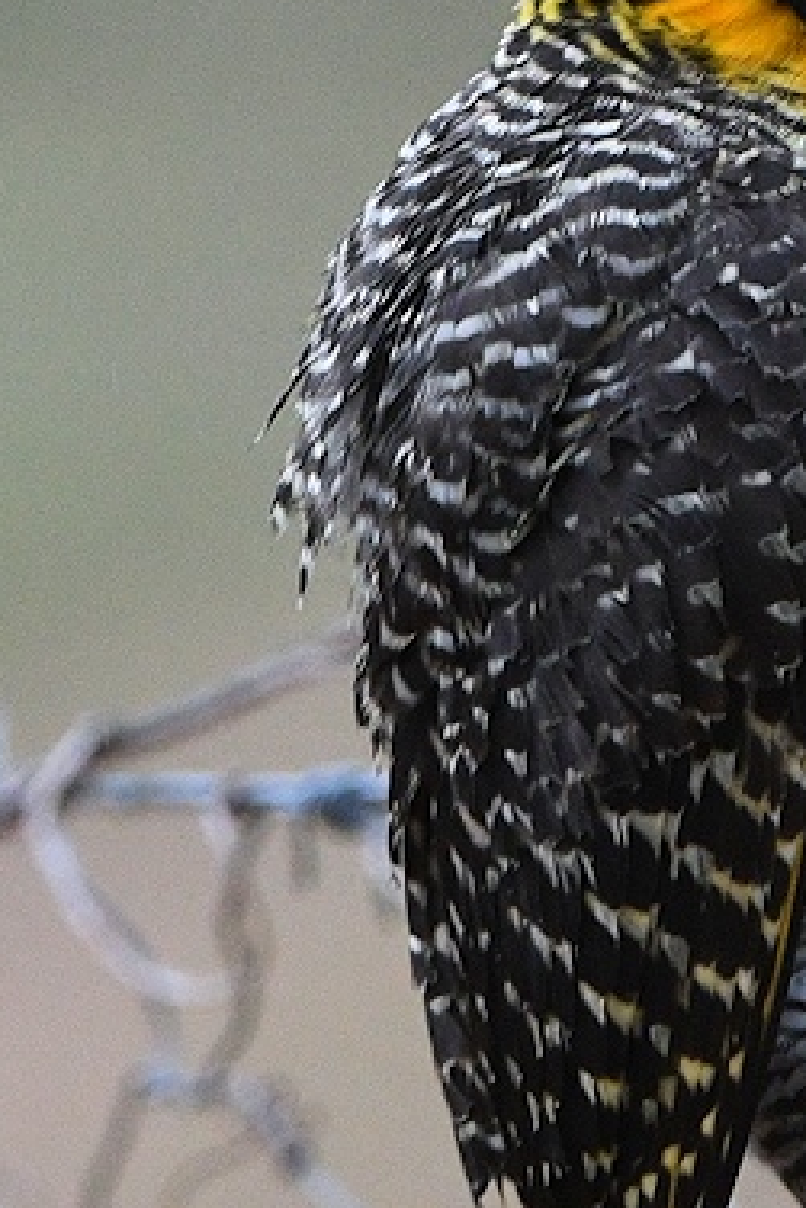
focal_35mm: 2043
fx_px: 68542
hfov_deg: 0.7
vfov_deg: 1.0
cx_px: 962
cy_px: 543
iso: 1250
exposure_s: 1/320
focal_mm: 500
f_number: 5.6
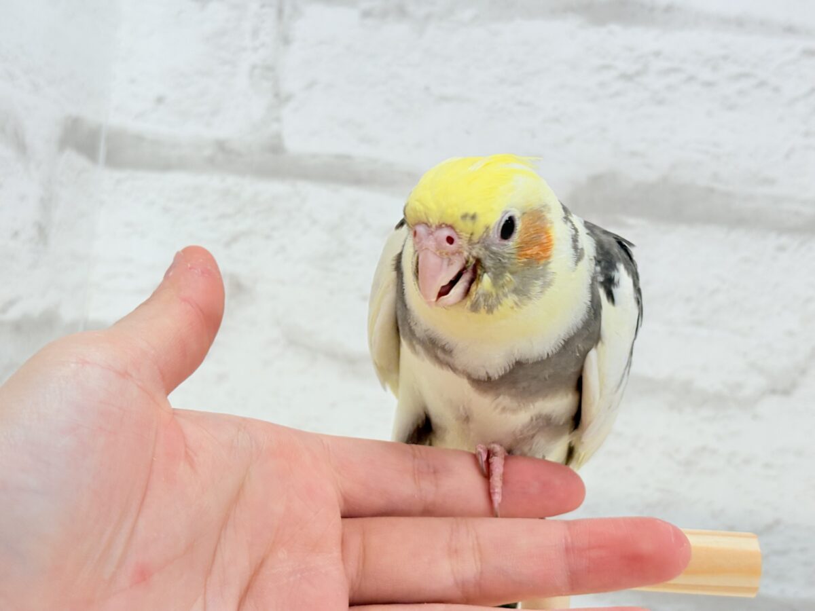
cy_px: 306
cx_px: 408
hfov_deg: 36.8
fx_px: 1224
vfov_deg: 28.0
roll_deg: -6.4
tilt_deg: +0.3
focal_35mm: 52
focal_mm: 5.96
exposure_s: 1/50
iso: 32
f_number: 1.6
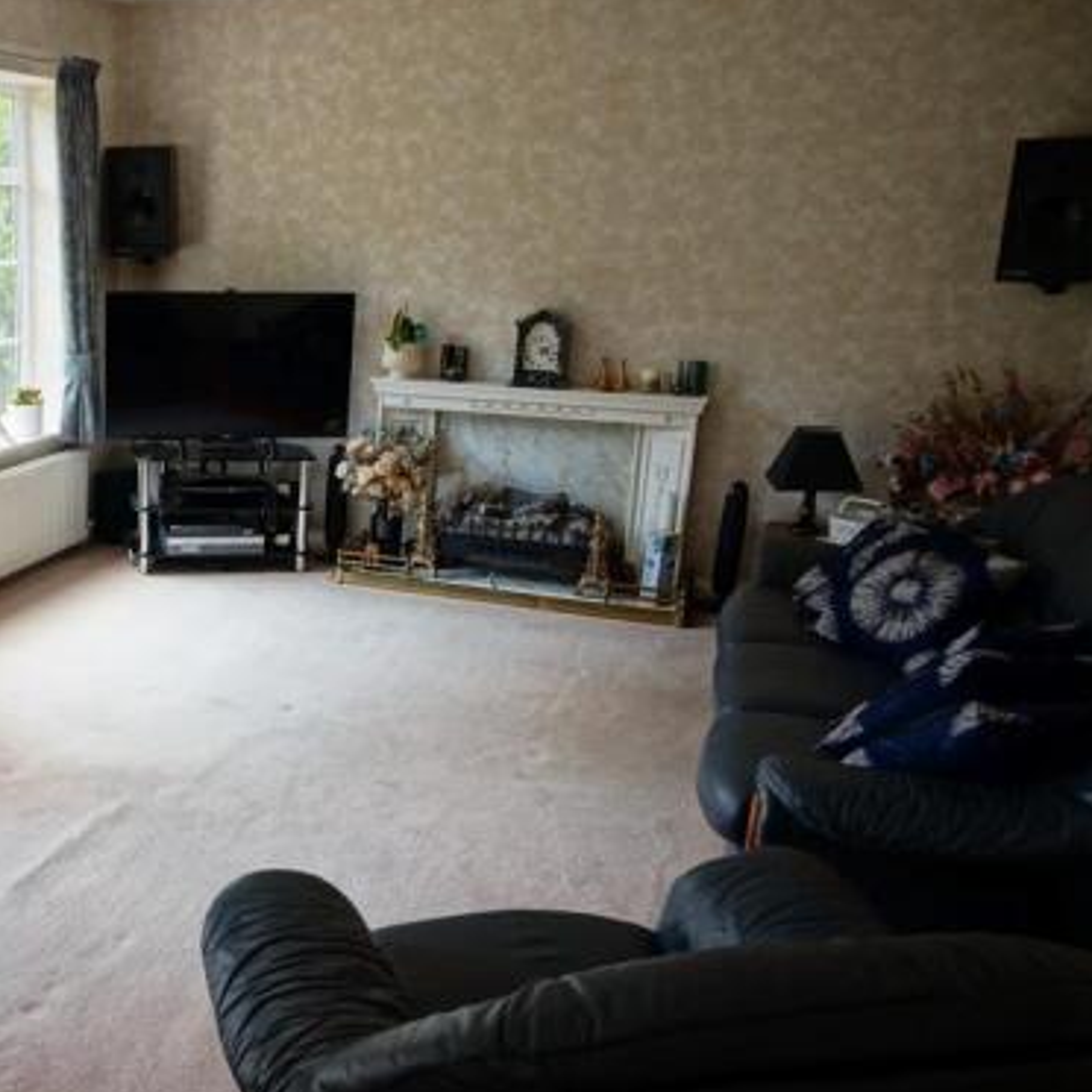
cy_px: 627
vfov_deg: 45.9
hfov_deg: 43.0
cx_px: 159
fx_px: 1285
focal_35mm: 36
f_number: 4
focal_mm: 16
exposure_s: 1/60
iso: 125
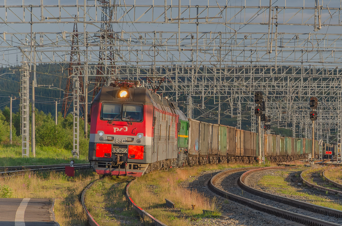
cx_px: 171
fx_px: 1493
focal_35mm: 158
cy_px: 113
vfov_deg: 8.7
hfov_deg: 13.1
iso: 160
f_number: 5.6
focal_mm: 105
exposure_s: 1/500
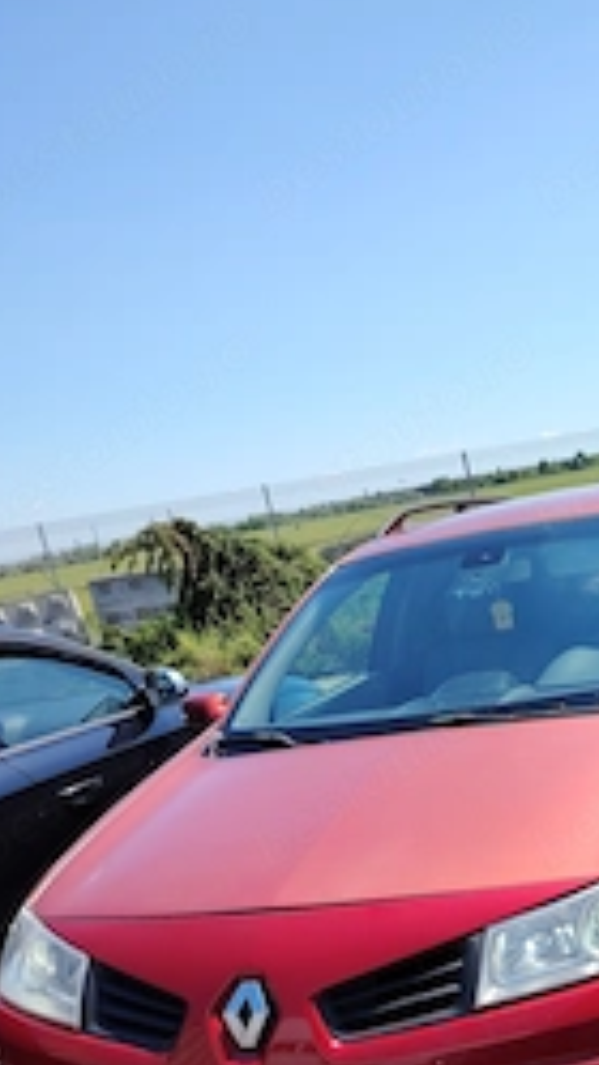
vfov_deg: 46.1
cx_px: 560
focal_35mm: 42
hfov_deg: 27.1
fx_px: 1186
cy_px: 838
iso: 100
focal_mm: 5.25
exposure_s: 1/689
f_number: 1.75
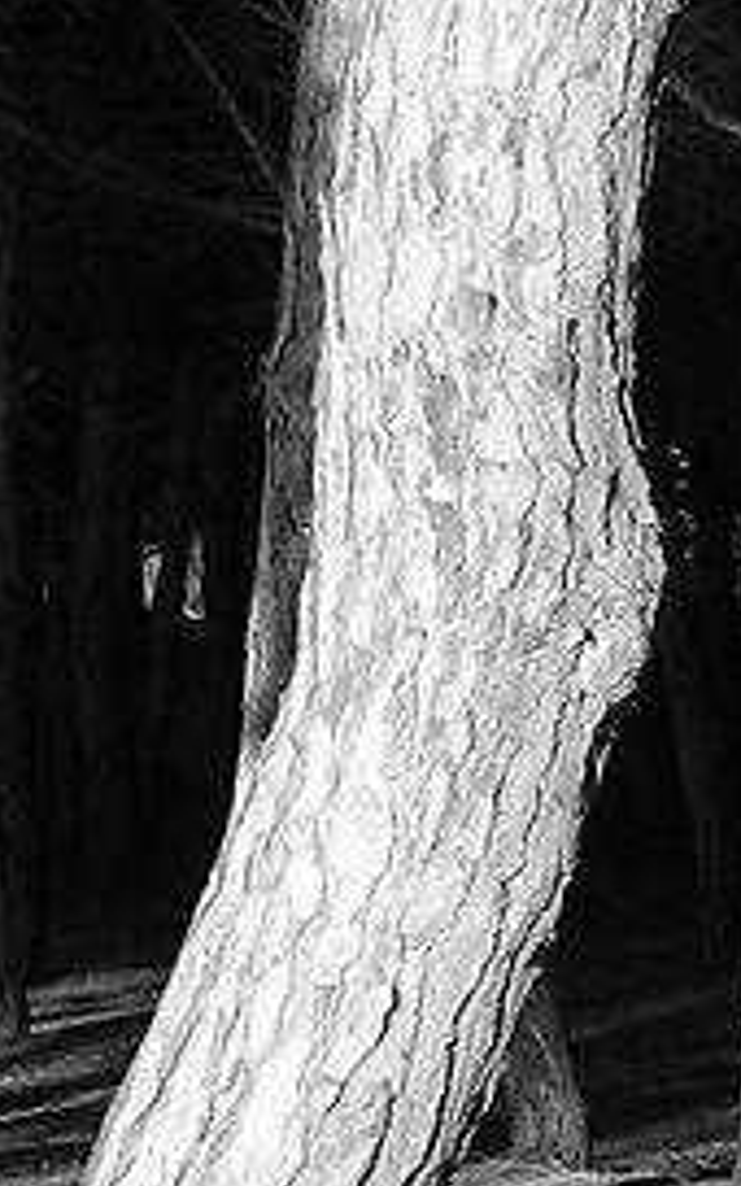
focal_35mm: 315
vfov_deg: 6.6
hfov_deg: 3.6
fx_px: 10178
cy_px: 1203
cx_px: 4250
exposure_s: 1/320
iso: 320
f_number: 5
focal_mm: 23
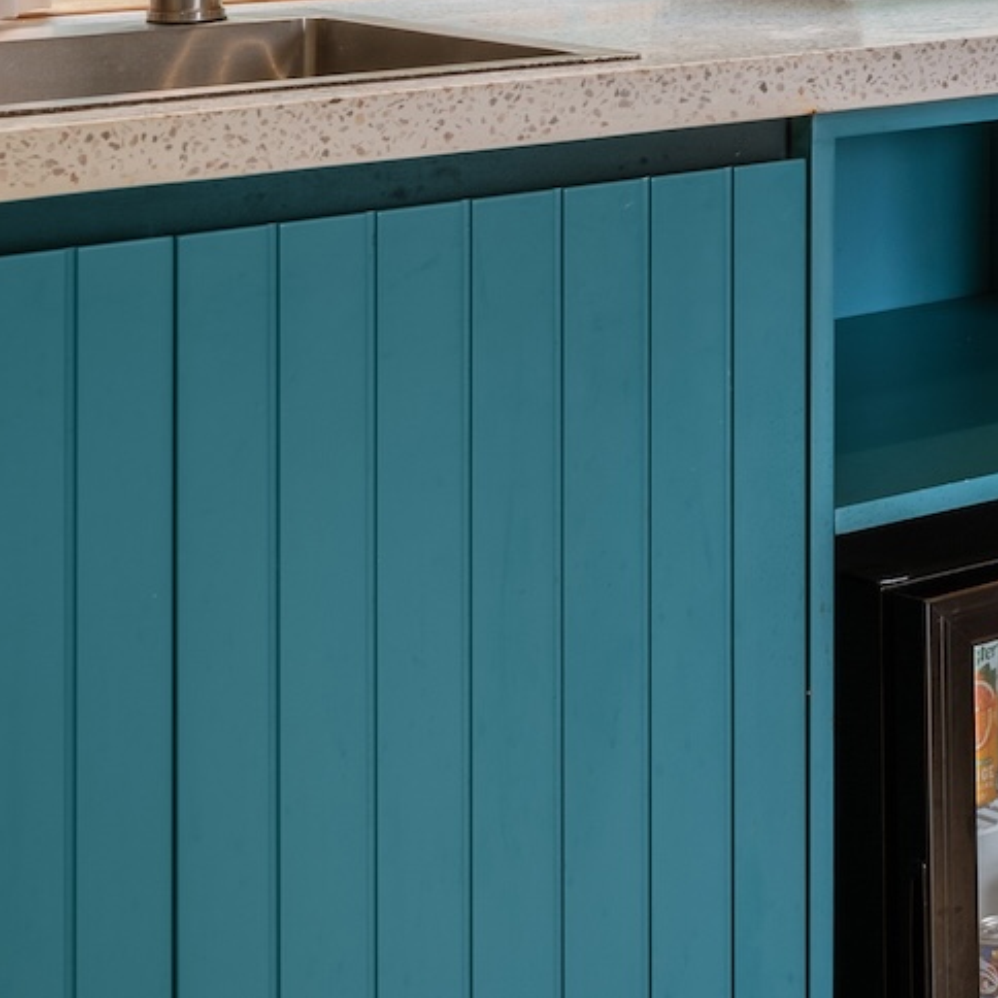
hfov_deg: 14.8
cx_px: 1839
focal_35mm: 101
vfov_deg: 16.3
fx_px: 3294
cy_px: -310
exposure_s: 1/2
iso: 160
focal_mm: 30
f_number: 8
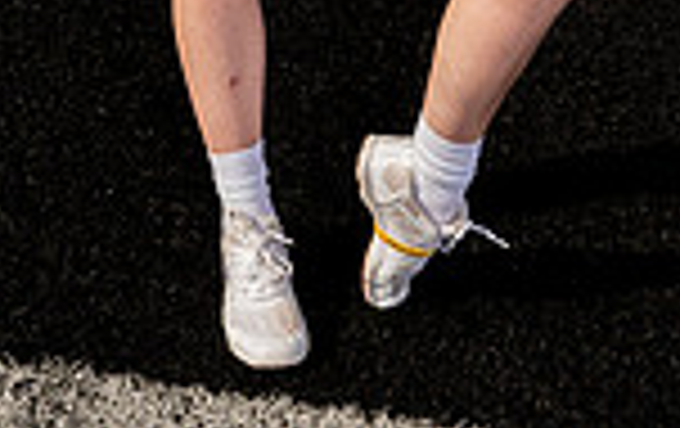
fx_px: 1857
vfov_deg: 11.1
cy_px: -581
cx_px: 311
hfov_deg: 20.7
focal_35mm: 100
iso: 100
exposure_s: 1/250
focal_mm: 33
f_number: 7.1
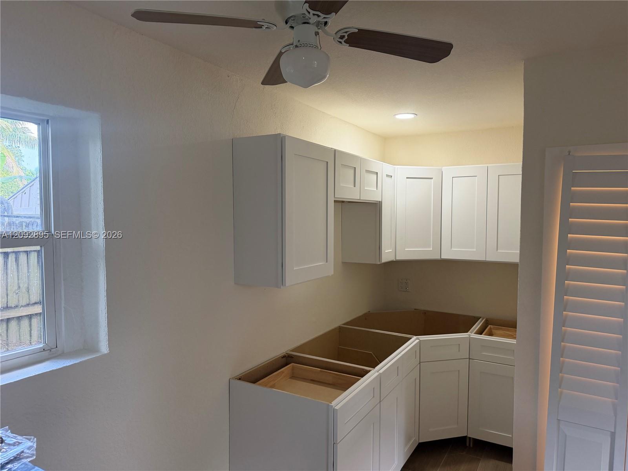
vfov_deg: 56.8
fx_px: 435
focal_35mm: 24
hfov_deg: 71.6
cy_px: 236
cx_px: 314
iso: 200
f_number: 1.78
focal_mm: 6.76
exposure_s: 1/157
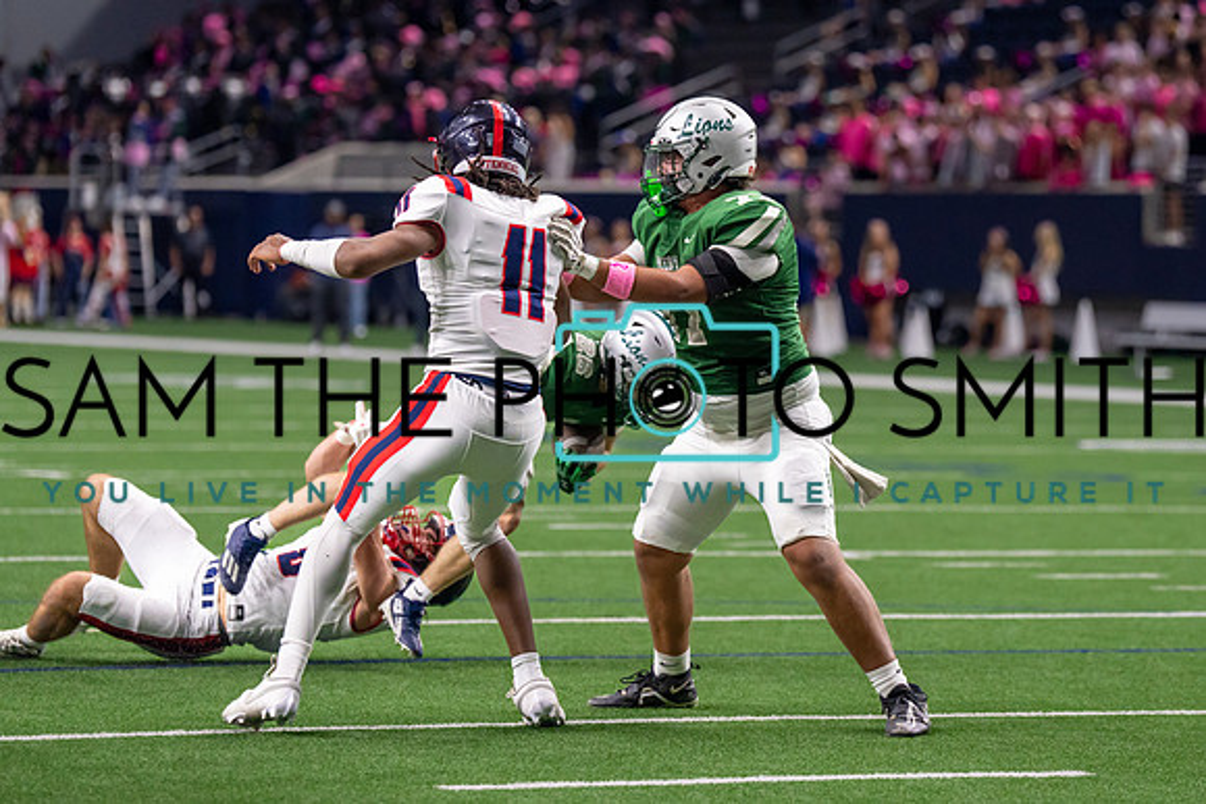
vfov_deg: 6.9
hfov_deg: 10.3
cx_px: 656
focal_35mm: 199
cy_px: 345
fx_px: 6680
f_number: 2.8
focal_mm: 143
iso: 2000
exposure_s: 1/1000
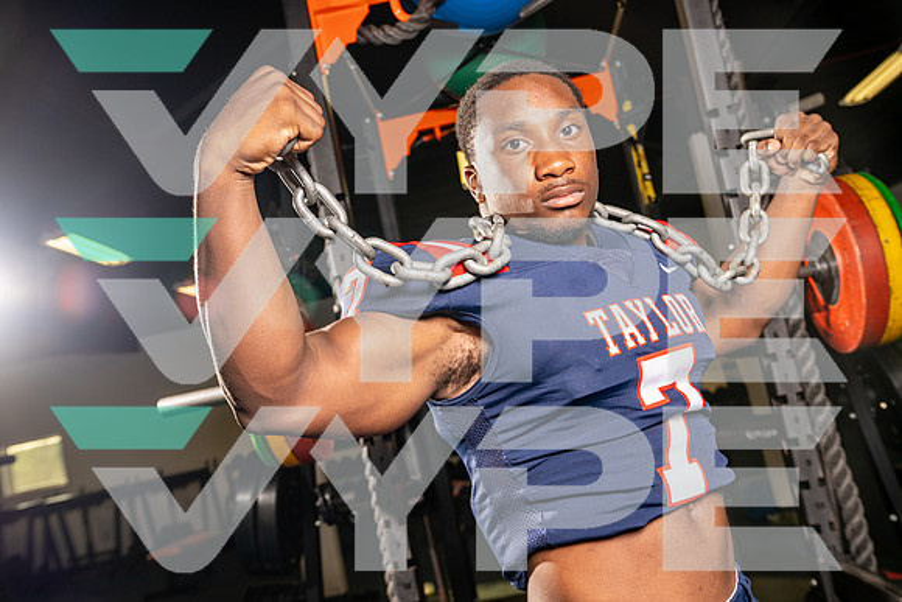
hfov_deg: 53.1
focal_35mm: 36
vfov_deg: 36.9
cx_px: 451
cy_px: 301
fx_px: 902
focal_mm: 36
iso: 320
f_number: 5.6
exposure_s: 1/500
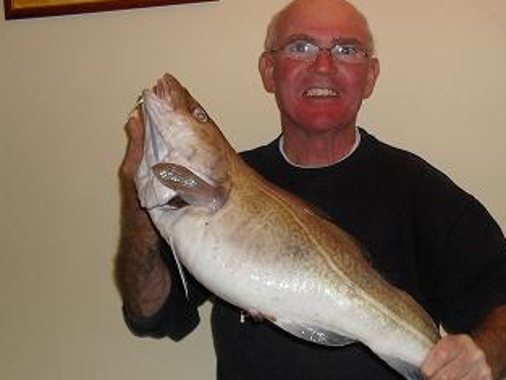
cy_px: 246
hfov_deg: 37.1
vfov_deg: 28.4
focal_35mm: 51
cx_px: 335
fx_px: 746
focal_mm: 6.3
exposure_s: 1/45
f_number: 3.2
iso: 200
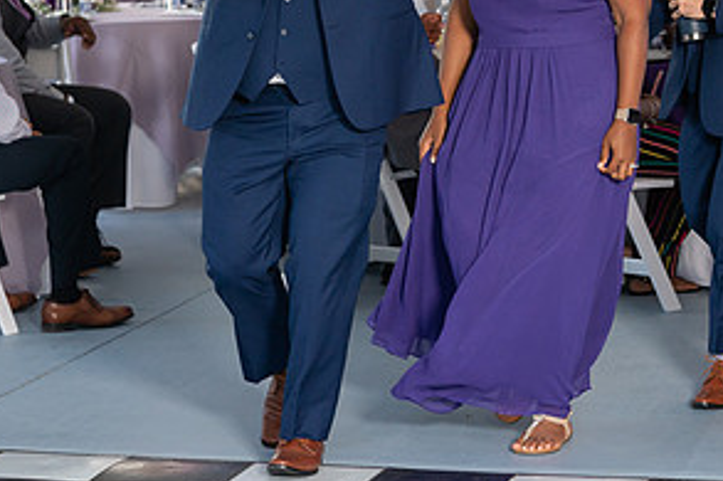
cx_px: 490
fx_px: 3071
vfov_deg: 8.9
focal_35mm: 153
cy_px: 24
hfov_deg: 13.4
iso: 400
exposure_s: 1/200
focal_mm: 76
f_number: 4
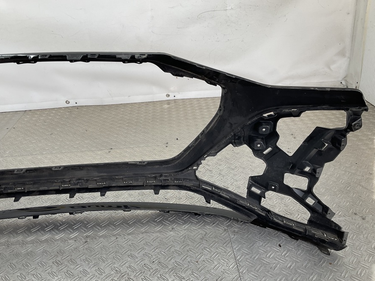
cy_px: 146
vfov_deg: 42.9
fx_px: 357
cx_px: 184
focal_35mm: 33
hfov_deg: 55.4
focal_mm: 3
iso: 16
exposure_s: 1/122
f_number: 1.8
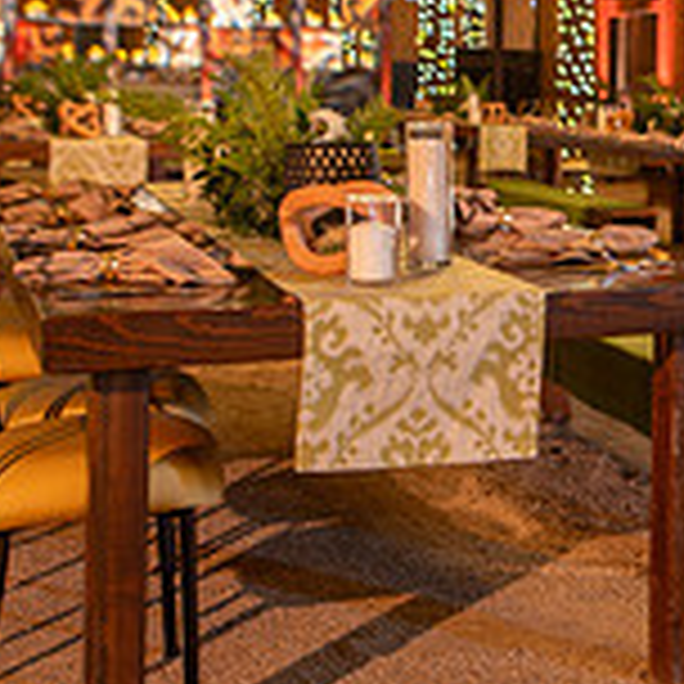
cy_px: 184
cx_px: 693
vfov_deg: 26.2
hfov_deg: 25.1
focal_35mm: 65
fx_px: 1453
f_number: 2
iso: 100
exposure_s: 1/25
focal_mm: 20
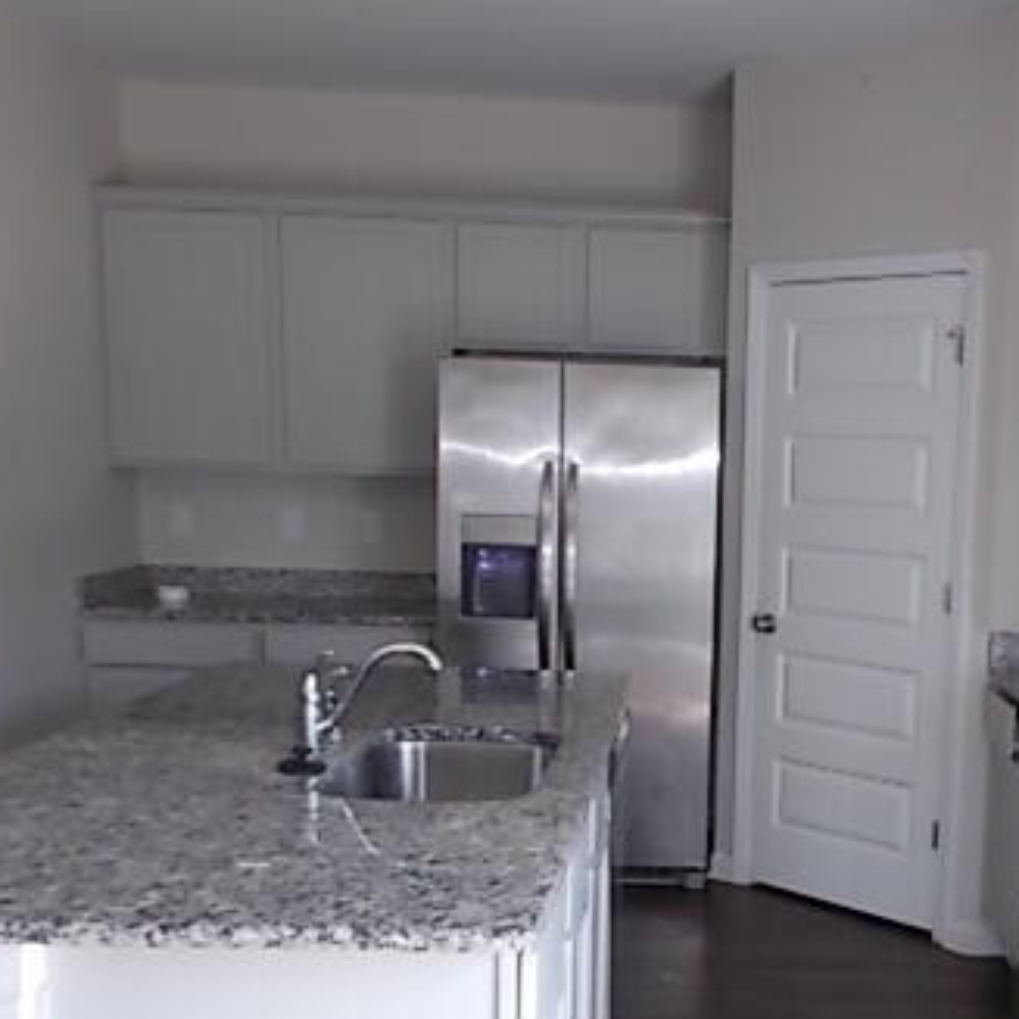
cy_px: 717
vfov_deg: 37.0
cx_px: 807
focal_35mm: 45
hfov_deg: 36.4
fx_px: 1499
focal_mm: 4.6
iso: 100
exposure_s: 1/25
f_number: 3.2
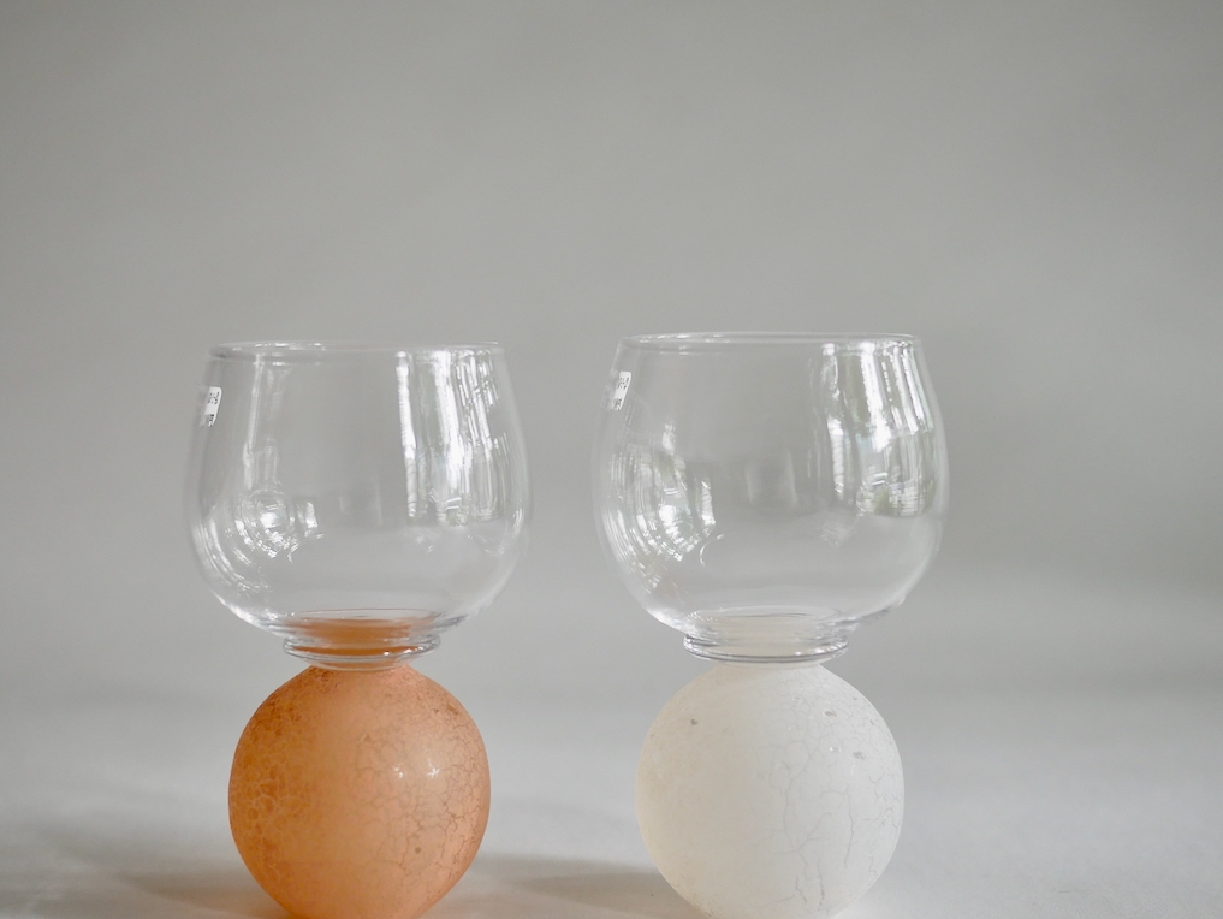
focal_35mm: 59
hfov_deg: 32.7
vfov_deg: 24.7
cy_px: 610
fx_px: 2086
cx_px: 559
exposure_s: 1/250
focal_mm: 20
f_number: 1.7
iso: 200
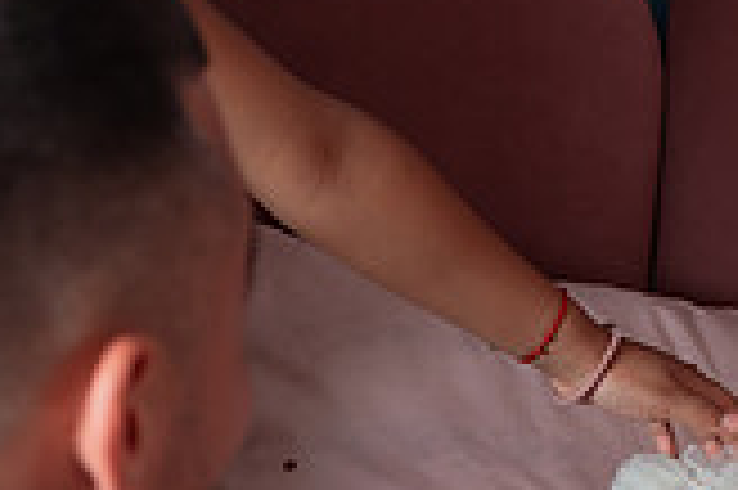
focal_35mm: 124
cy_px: 731
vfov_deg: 10.6
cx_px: 324
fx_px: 2539
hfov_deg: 16.5
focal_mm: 35
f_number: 3.2
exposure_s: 1/200
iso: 400
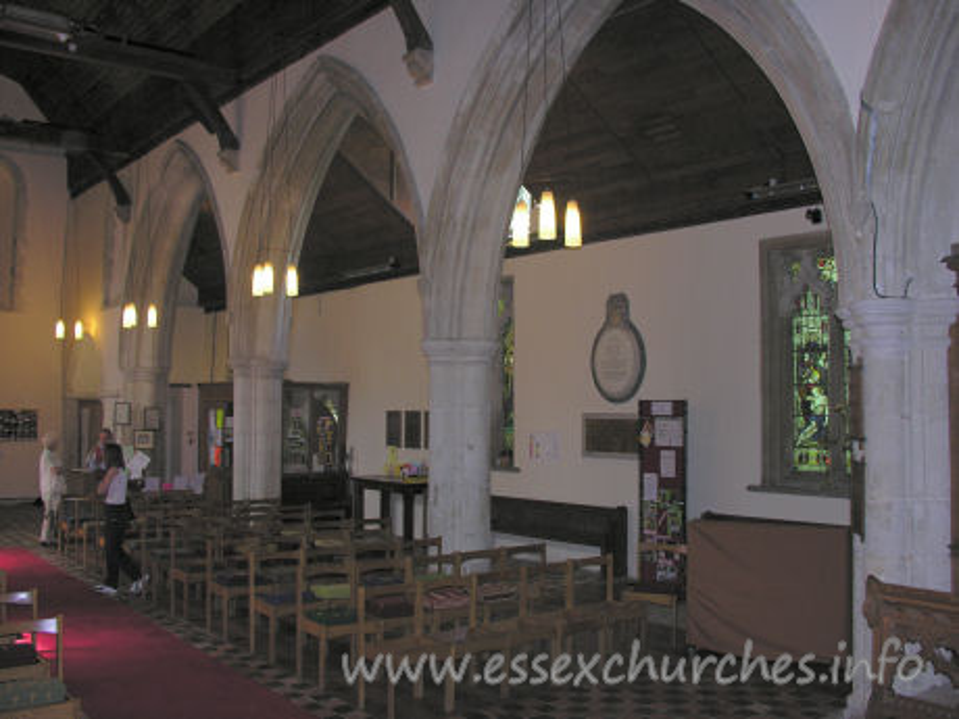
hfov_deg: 52.6
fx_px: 970
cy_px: 360
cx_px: 480
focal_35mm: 35
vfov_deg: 40.7
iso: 127
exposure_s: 1/60.1
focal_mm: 8.9
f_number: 2.8
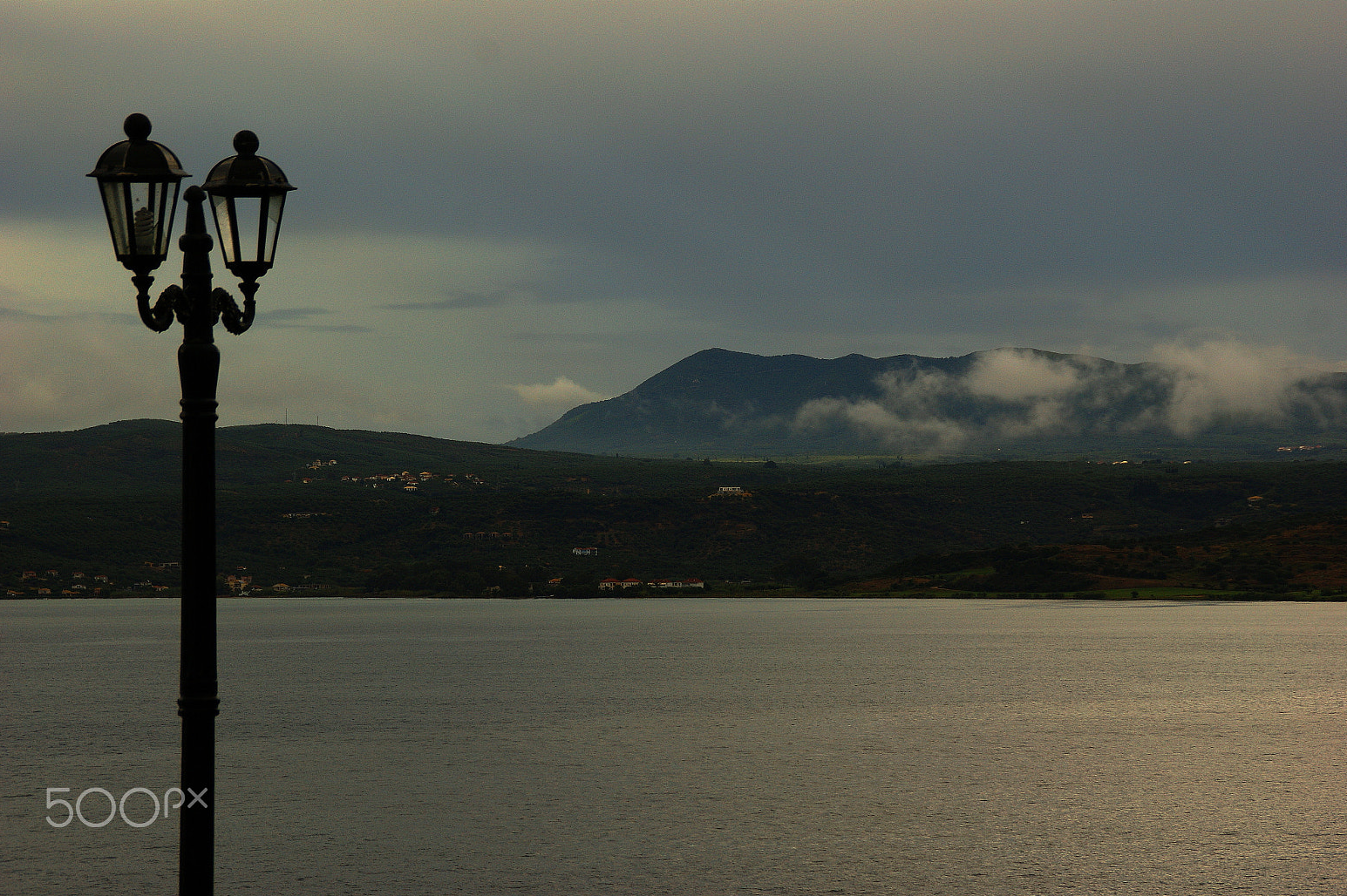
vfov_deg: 11.7
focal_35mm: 117
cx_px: 689
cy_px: 458
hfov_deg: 17.6
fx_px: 4357
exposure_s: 1/320
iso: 100
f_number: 7.1
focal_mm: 75
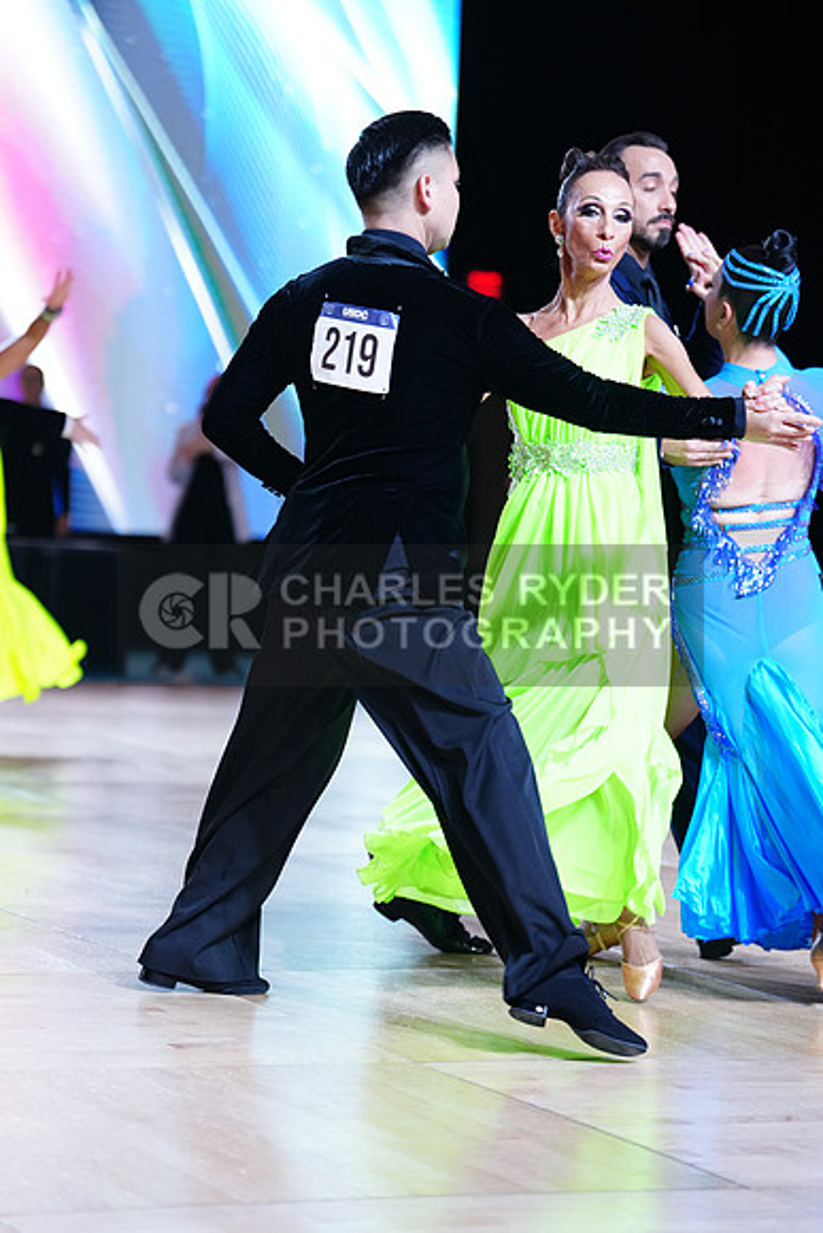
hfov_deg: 12.8
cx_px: 412
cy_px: 616
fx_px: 3667
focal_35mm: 107
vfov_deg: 19.1
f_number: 2.8
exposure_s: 1/640
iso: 1250
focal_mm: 107
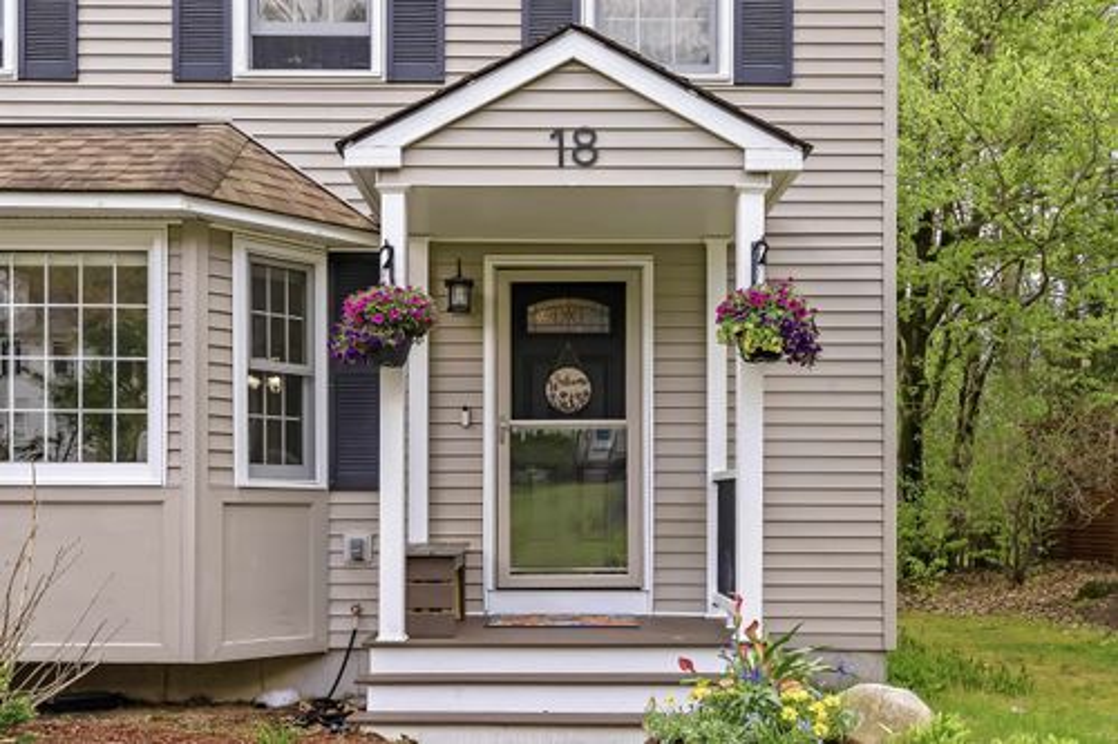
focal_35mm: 35
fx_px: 1087
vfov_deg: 37.8
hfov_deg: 54.5
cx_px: 559
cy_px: 372
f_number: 9
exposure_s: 1/250
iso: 800
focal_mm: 35
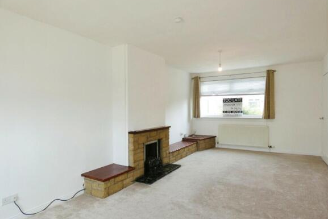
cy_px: 116
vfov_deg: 59.5
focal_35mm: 21
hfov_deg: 81.2
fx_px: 191
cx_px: 165
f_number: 2.8
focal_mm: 3.6
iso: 80
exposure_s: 1/80
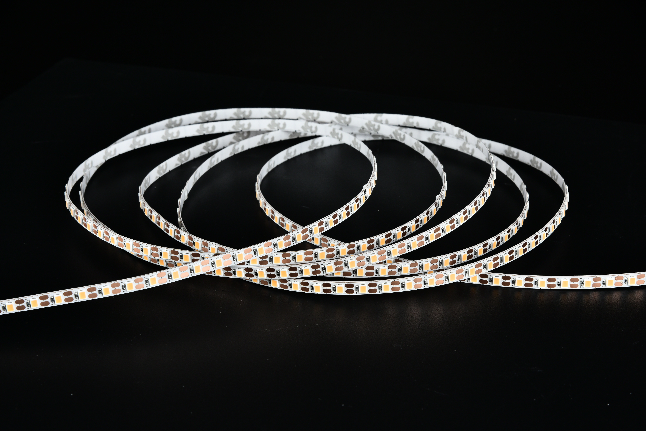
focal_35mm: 95
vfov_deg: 14.4
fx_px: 1705
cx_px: 323
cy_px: 216
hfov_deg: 21.5
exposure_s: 1/20
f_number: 18
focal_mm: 95
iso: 64
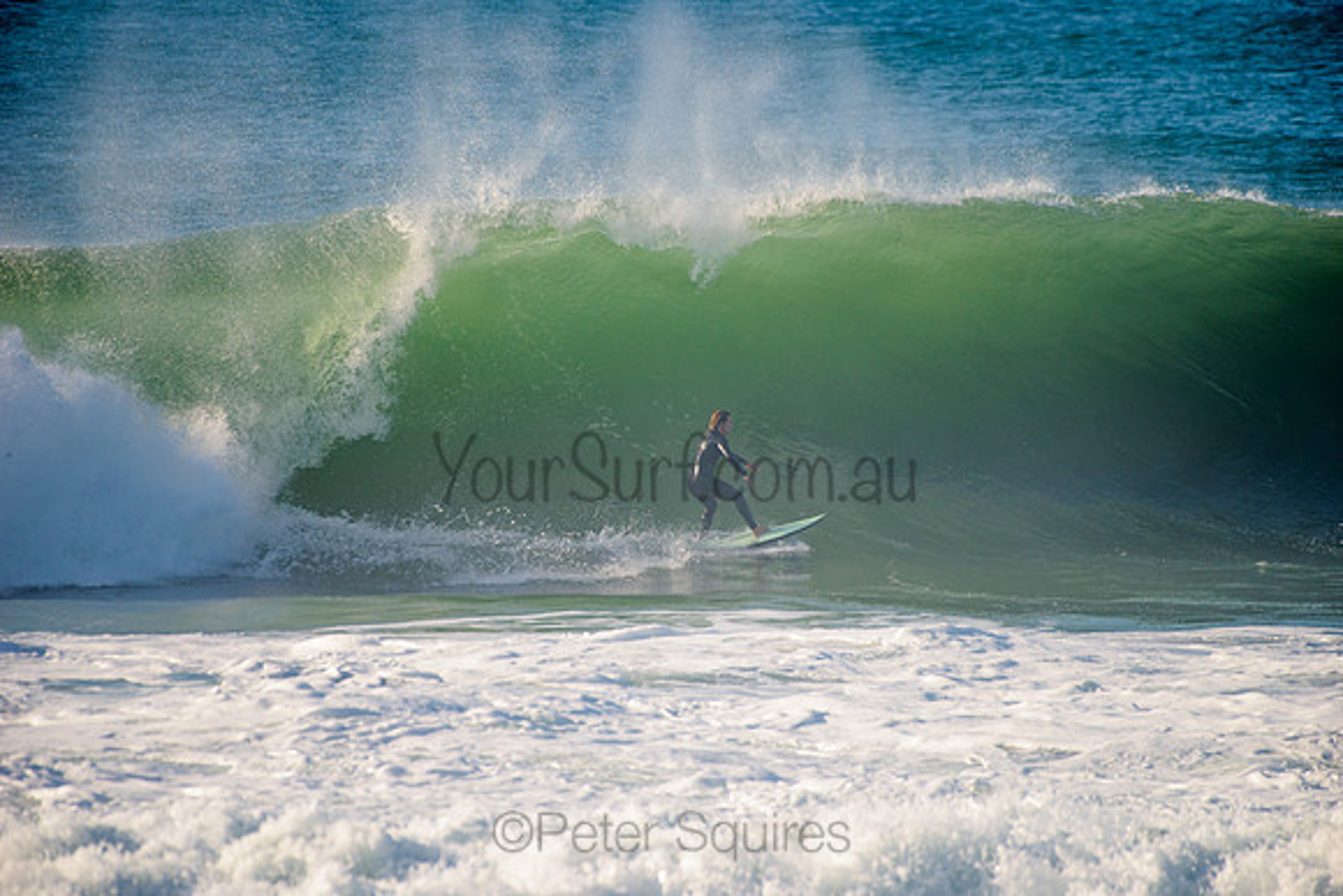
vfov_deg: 2.8
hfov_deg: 4.1
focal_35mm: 500
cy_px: 448
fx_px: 18656
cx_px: 672
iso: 200
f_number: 5.6
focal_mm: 500
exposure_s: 1/1600
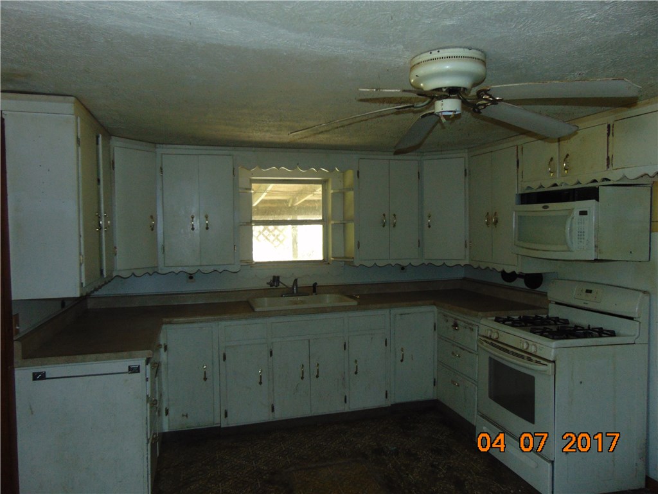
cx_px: 329
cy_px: 247
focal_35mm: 25
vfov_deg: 54.9
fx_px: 475
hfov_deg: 69.4
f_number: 3
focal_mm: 4.5
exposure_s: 1/30
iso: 200
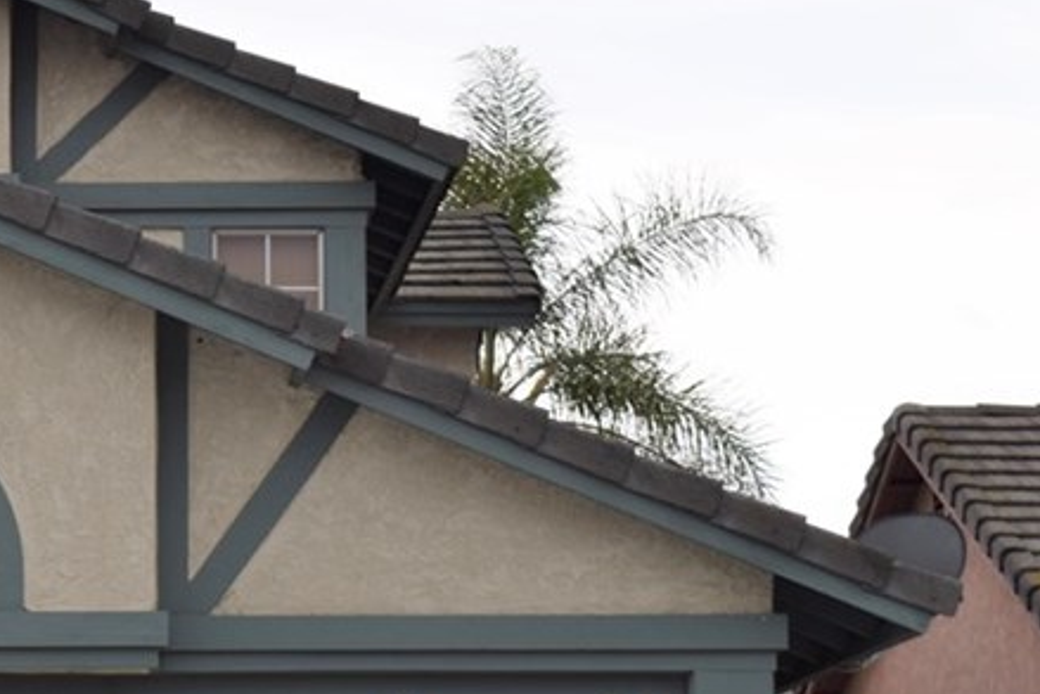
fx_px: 4046
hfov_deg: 14.3
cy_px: 626
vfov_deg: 9.8
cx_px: -126
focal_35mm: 140
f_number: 7.1
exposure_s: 1/200
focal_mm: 40
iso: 100
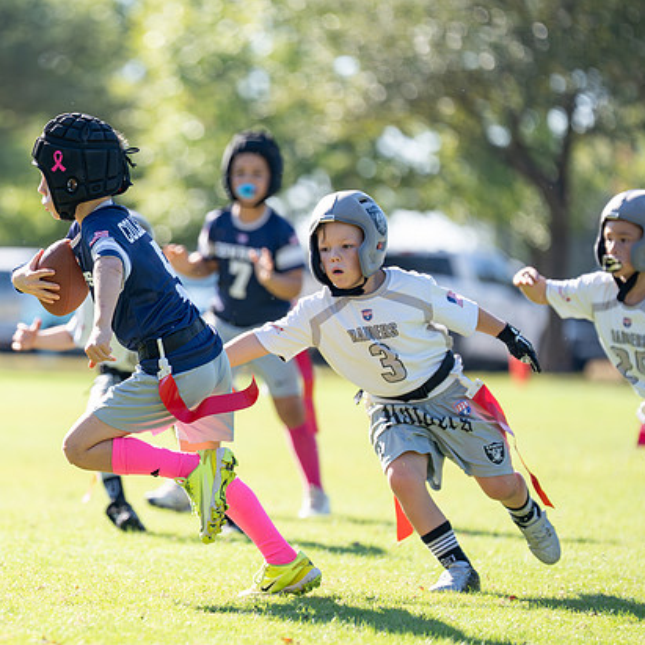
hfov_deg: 6.4
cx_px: 104
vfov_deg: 6.4
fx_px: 5734
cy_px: 360
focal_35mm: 272
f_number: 2.8
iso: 250
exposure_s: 1/2000
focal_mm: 182
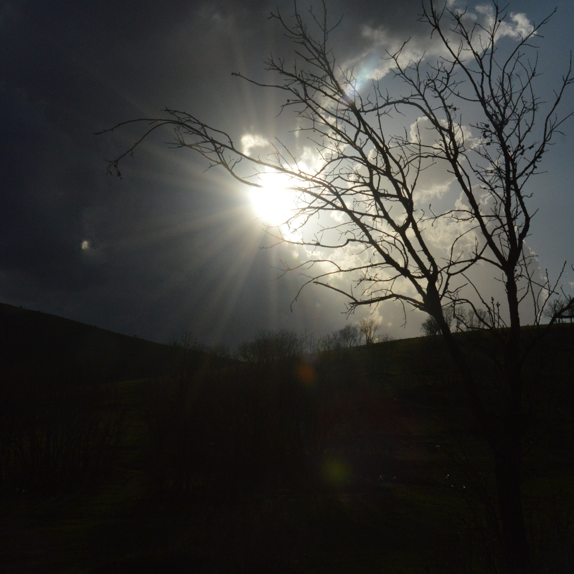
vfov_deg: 25.5
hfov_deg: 25.5
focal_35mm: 68
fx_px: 1269
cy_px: 286
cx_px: 300
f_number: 18
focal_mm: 35
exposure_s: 1/4000
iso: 800
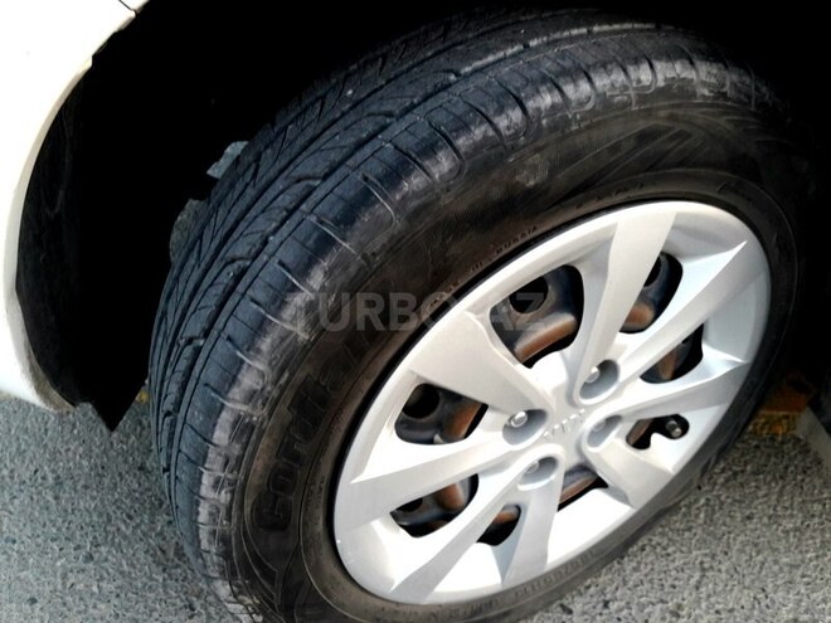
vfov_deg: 49.7
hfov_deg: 63.4
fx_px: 672
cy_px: 312
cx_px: 416
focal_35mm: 28
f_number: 1.9
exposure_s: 1/33
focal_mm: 3.7
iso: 125
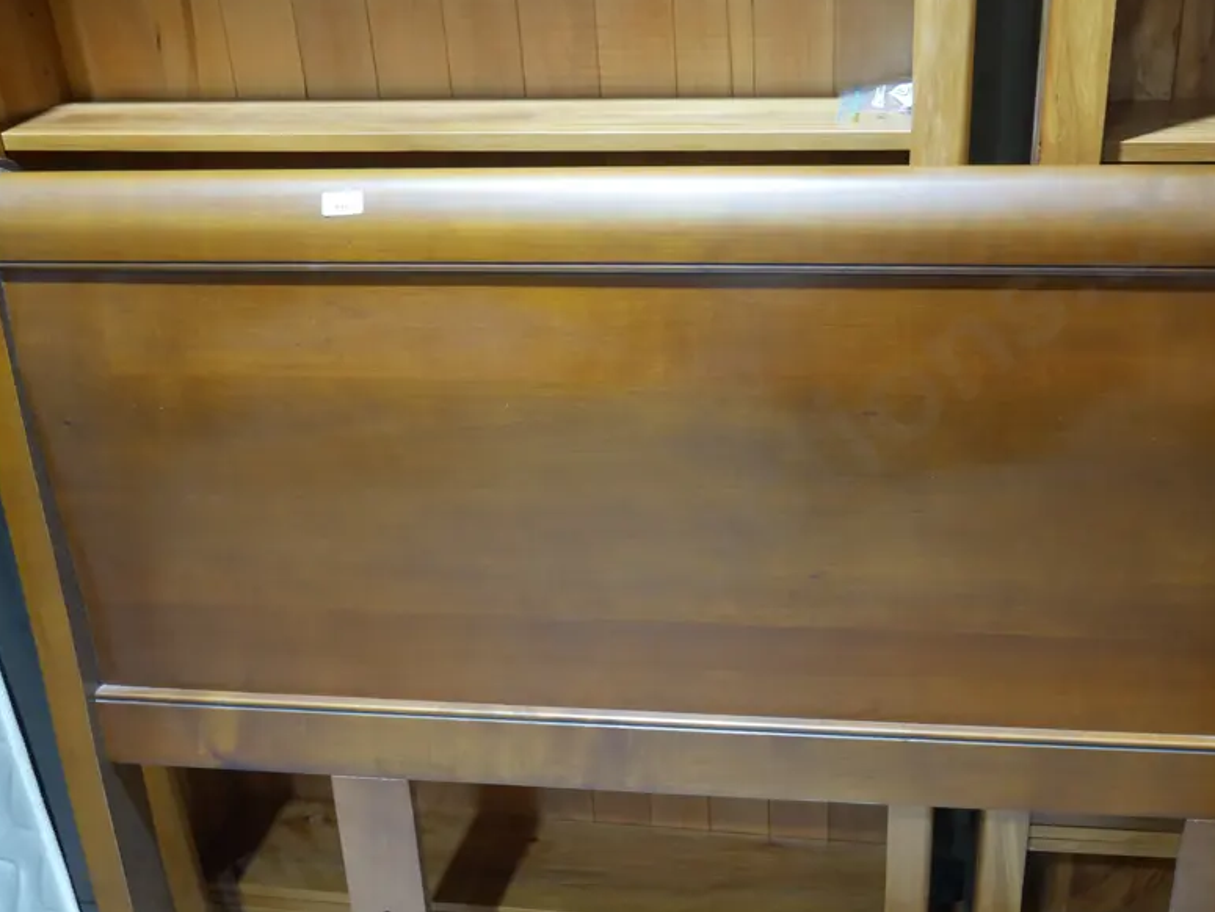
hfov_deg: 49.9
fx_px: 1299
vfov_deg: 38.6
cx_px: 716
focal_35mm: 37
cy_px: 543
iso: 1000
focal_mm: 14
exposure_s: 1/60
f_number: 3.5
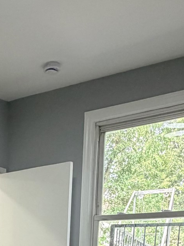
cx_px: -21
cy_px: 309
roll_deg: -0.1
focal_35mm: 51
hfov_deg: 26.2
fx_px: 361
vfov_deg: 30.6
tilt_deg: -9.7
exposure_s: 1/120
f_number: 2.2
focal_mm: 2.22
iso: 250
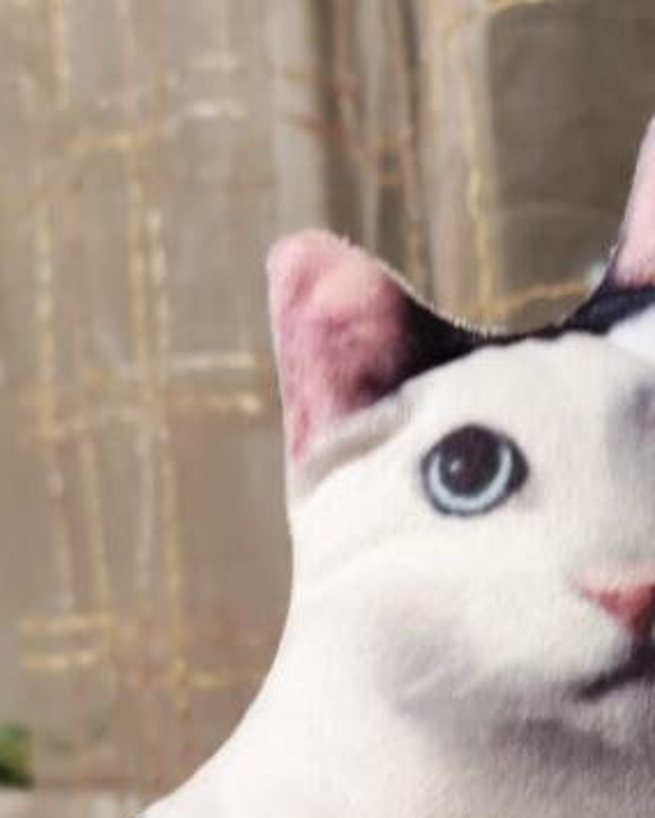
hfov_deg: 20.1
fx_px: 1842
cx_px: 434
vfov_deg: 23.4
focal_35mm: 76
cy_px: 922
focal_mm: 6.12
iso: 2000
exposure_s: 1/33
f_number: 1.9
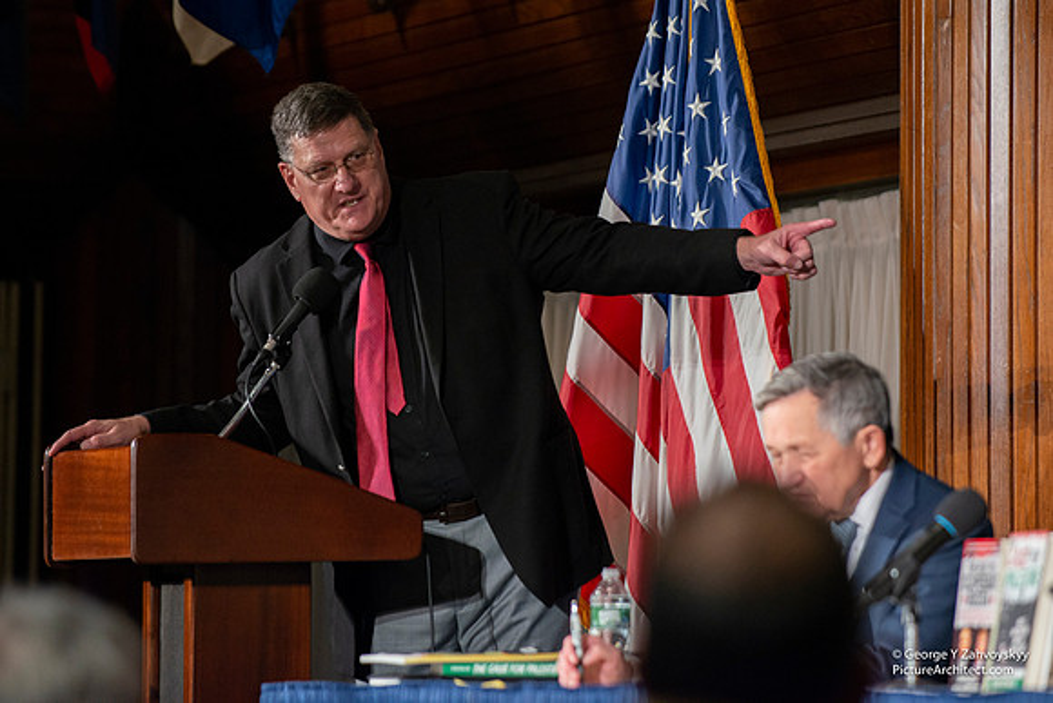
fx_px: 7191
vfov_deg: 5.6
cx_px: 567
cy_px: 271
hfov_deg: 8.4
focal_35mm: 246
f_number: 3.5
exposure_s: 1/200
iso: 1000
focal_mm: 200
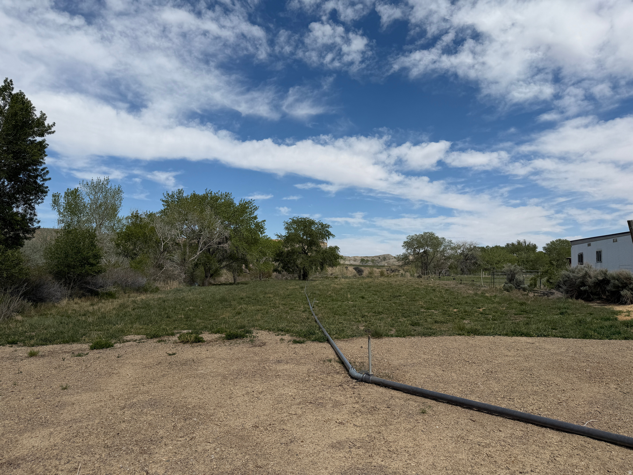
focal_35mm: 24
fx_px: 439
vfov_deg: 56.8
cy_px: 238
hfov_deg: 71.6
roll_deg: -0.7
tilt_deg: +3.3
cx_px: 316
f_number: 1.78
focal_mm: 6.76
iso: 80
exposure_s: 1/8130
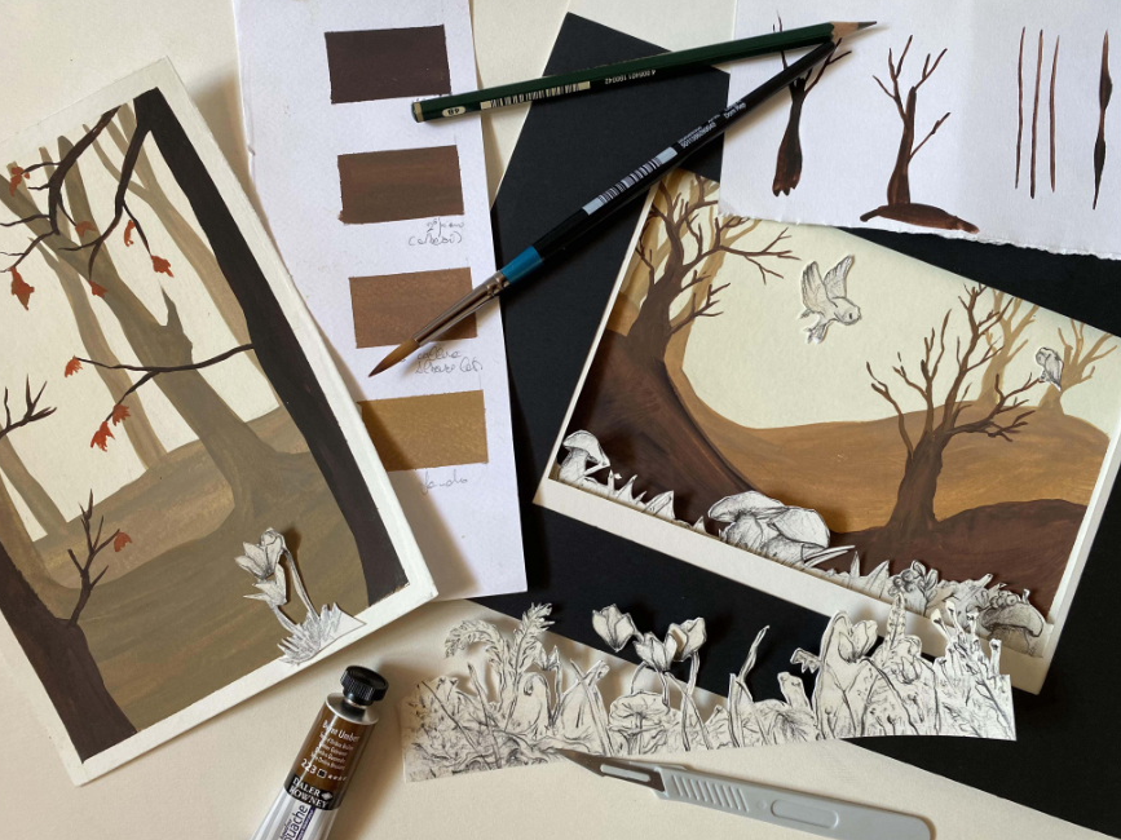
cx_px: 568
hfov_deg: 65.3
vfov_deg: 51.3
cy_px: 430
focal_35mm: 27
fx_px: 874
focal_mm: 4.2
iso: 125
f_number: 1.8
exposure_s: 1/121
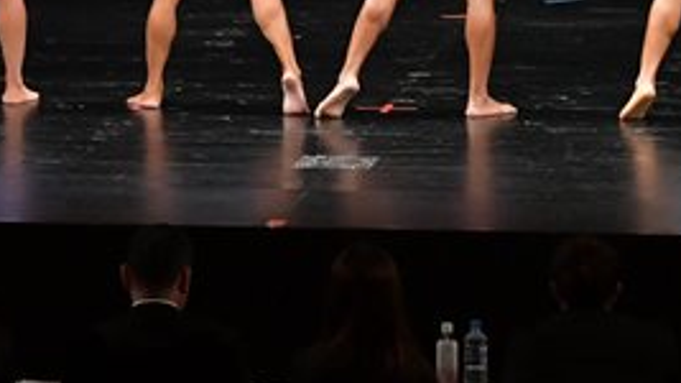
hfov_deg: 6.1
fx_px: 6408
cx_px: 361
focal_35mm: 355
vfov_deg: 3.4
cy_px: -138
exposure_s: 1/400
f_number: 5.6
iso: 3200
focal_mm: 78
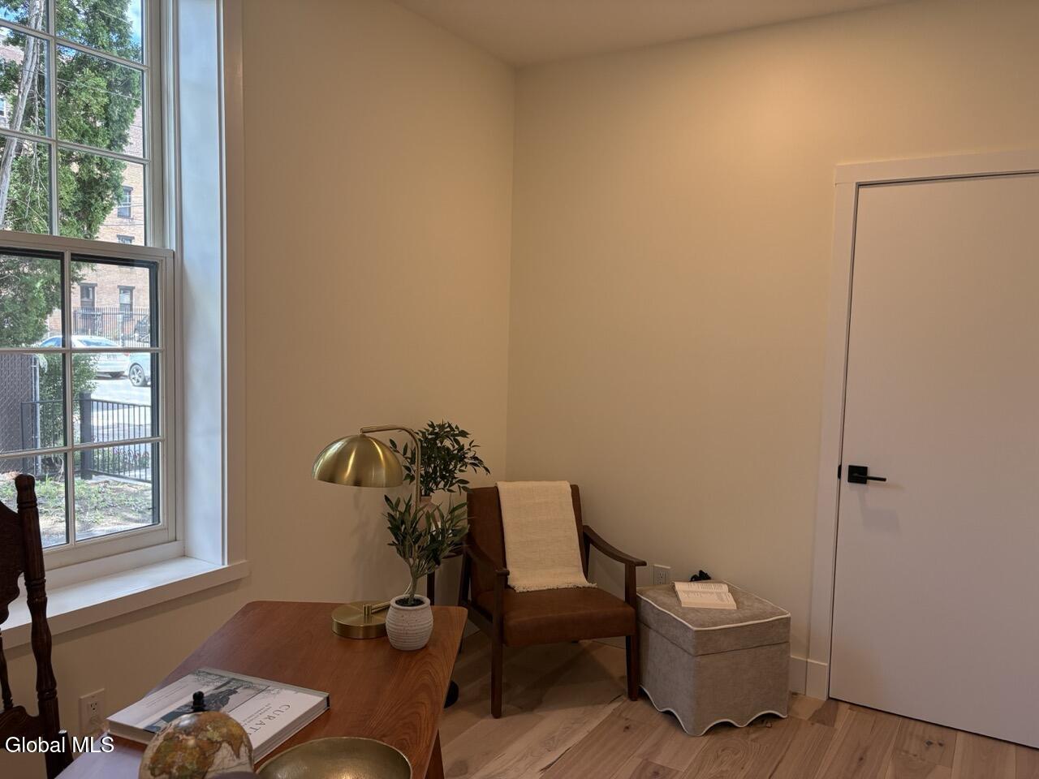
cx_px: 520
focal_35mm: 26
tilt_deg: -3.6
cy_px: 390
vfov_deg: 53.1
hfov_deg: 67.3
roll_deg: -1.2
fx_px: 780
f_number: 1.6
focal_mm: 5.96
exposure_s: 1/194
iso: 125
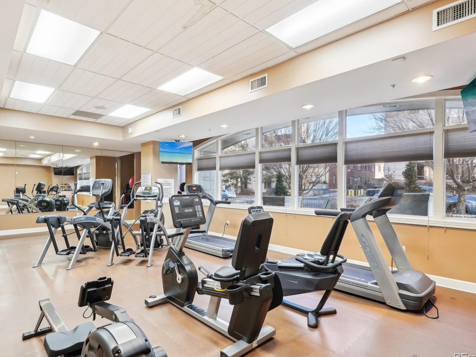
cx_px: 232
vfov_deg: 69.9
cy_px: 179
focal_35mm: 19
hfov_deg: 86.0
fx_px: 255
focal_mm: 11
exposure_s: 1/8
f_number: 8
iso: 400
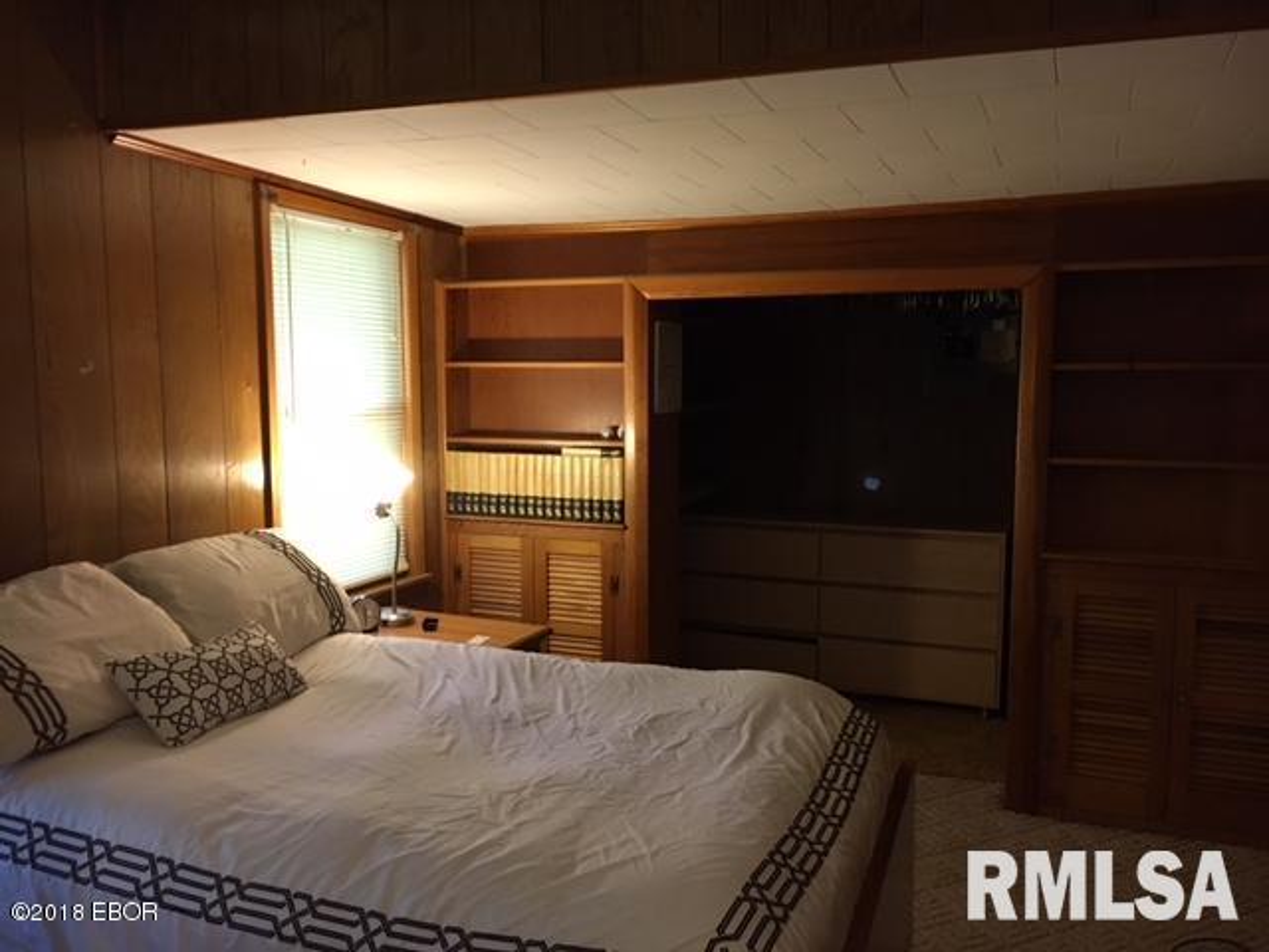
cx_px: 634
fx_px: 1063
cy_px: 476
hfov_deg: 61.7
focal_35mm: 29
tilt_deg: -5.4
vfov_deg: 48.2
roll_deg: -1.3
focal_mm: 4.15
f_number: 2.2
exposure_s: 1/24
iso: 200
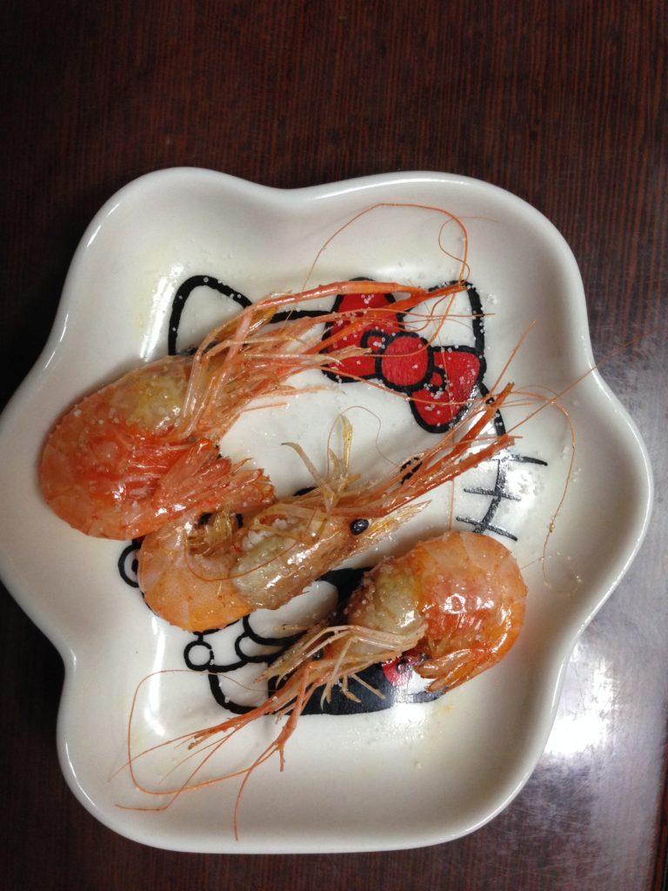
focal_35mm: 33
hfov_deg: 42.9
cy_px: 446
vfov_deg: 55.4
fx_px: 849
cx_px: 334
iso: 160
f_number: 2.4
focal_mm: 4.12
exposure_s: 1/20
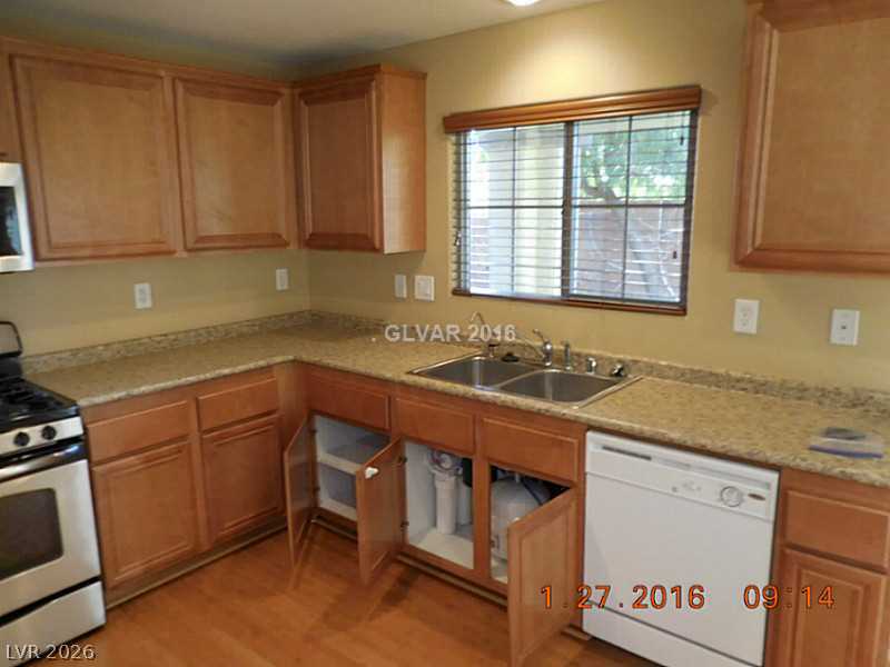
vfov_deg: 54.9
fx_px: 643
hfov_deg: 69.4
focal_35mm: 25
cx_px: 445
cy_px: 334
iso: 320
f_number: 3.3
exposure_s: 1/30
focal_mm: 4.5
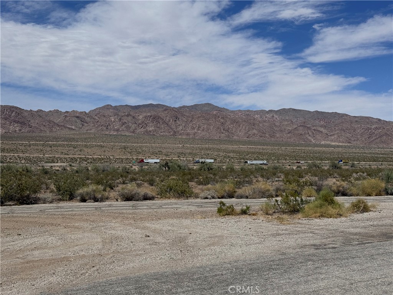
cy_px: 148
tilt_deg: +1.1
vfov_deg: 30.3
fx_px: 545
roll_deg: -0.8
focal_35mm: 48
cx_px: 196
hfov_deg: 39.7
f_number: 1.78
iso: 80
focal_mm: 6.76
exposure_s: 1/15385
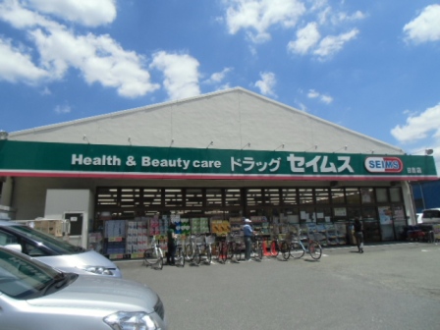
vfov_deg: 56.8
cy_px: 165
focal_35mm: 24
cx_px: 220
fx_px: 305
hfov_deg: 71.6
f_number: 3
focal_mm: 4.24
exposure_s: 1/1000
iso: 64
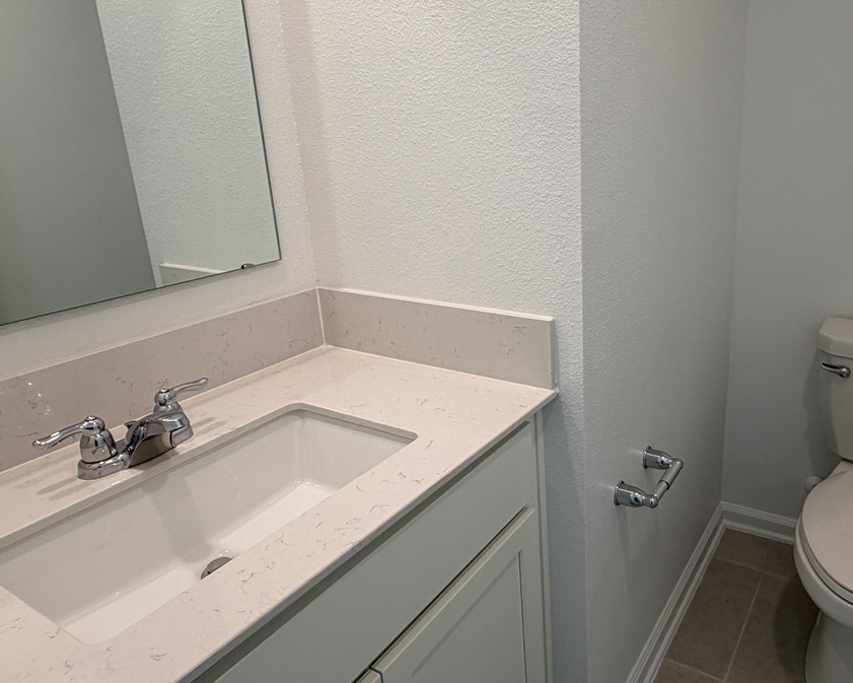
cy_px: 314
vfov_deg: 54.9
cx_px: 550
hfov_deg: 64.7
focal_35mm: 26
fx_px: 656
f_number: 2.2
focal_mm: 2.22
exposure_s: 1/120
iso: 80
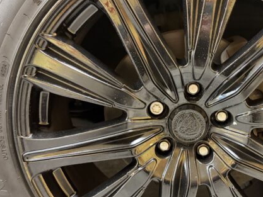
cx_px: 189
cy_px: 106
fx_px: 350
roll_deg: -0.2
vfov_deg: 31.5
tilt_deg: -12.9
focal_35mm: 46
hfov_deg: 40.4
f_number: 1.78
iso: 1000
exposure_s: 1/33
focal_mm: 6.76
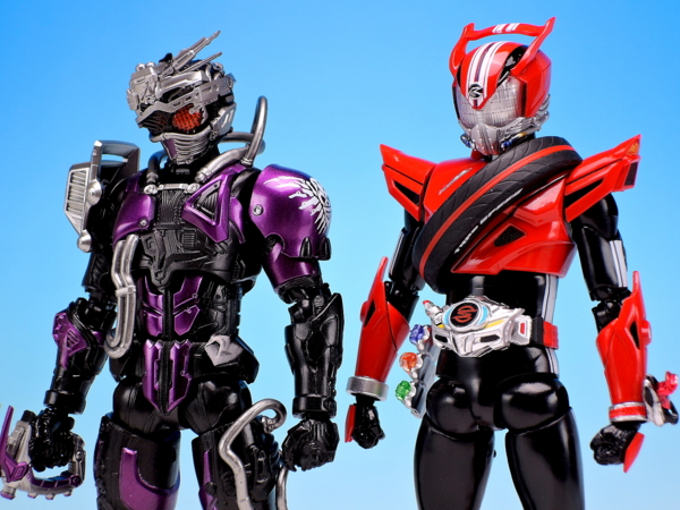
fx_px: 1866
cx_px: 340
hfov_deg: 20.7
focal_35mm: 95
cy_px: 255
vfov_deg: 15.6
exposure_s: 1/4
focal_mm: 20.2
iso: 80
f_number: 5
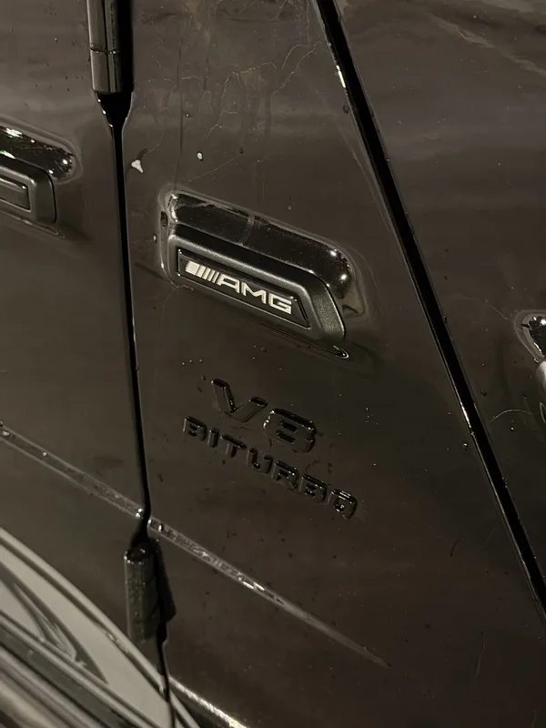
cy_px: 364
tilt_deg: -33.7
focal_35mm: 48
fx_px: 1009
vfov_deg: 39.7
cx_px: 273
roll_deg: +0.7
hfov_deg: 30.3
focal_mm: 6.76
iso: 800
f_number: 1.78
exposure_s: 1/16
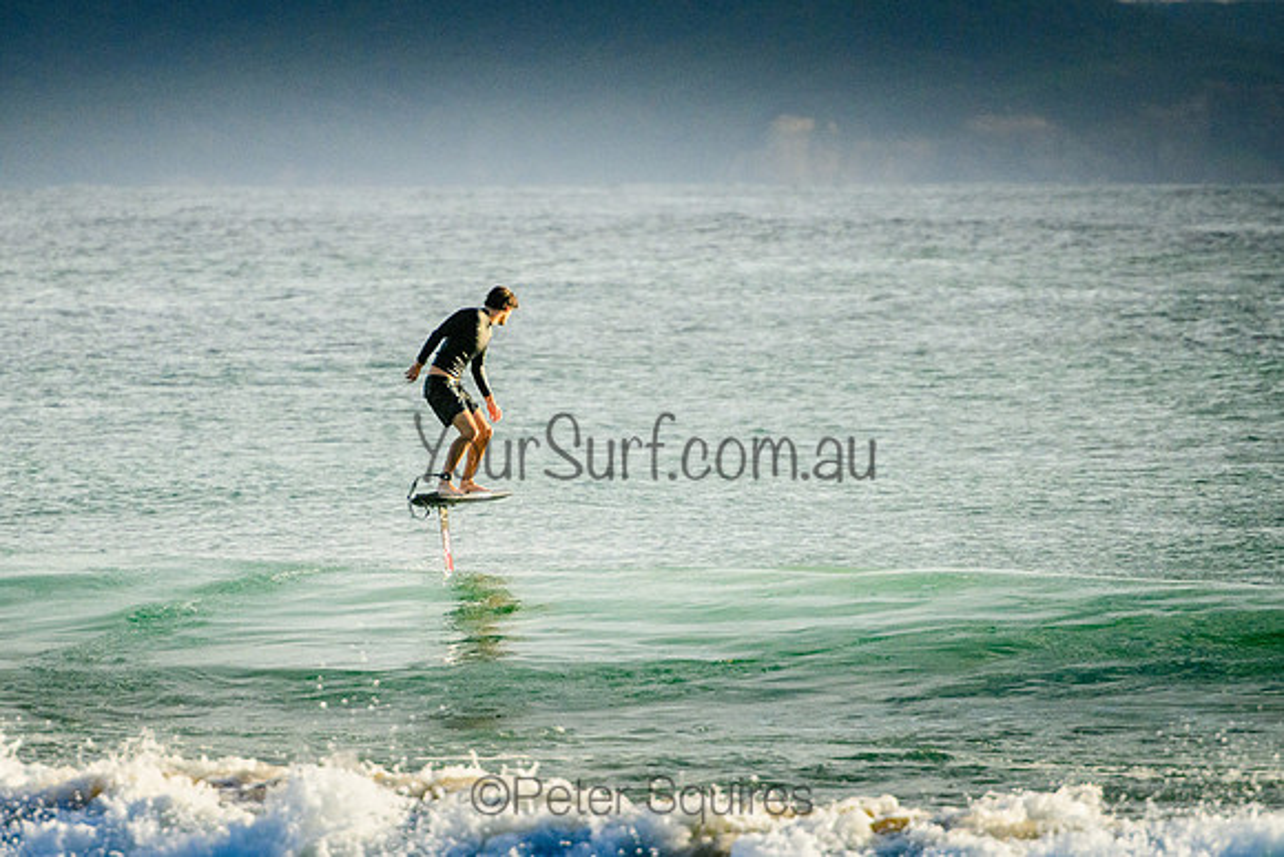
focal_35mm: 550
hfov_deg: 3.7
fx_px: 19623
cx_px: 599
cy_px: 445
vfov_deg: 2.5
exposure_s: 1/3200
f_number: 5.6
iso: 1250
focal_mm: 400
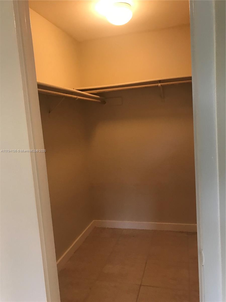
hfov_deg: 49.7
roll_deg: +3.7
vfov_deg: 63.4
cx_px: 113
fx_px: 244
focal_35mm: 28
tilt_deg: -5.2
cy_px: 151
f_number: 1.8
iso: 50
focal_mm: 3.99
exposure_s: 1/15
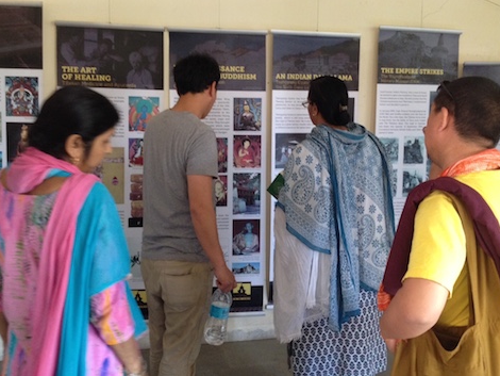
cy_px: 158
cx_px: 257
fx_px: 593
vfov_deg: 35.1
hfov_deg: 45.7
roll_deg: -2.8
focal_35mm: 41
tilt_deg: -2.8
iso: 200
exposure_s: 1/20
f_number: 2.4
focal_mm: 4.28
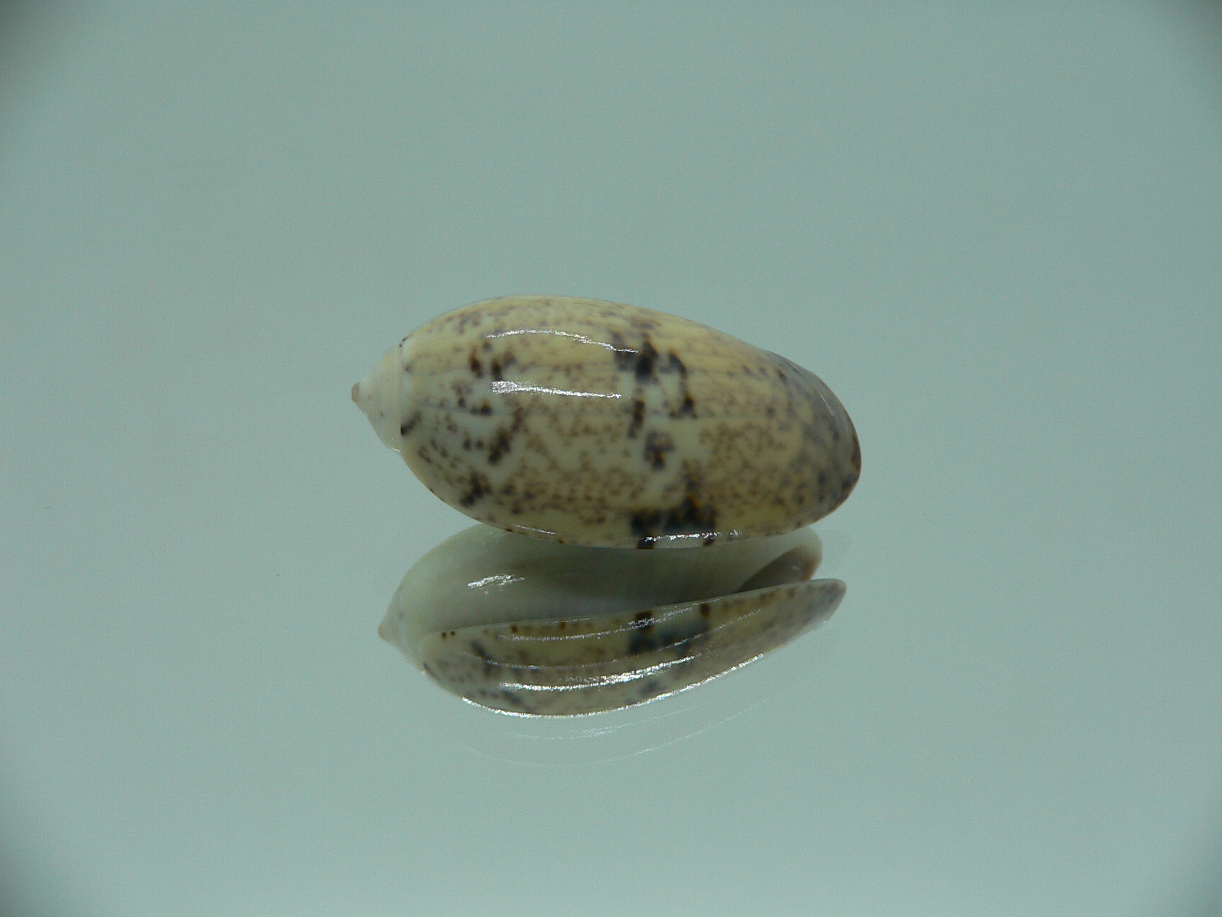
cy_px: 458
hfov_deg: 52.6
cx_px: 611
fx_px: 1236
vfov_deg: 40.7
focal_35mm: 35
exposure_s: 1/60
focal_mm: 4.6
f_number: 2.8
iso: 80
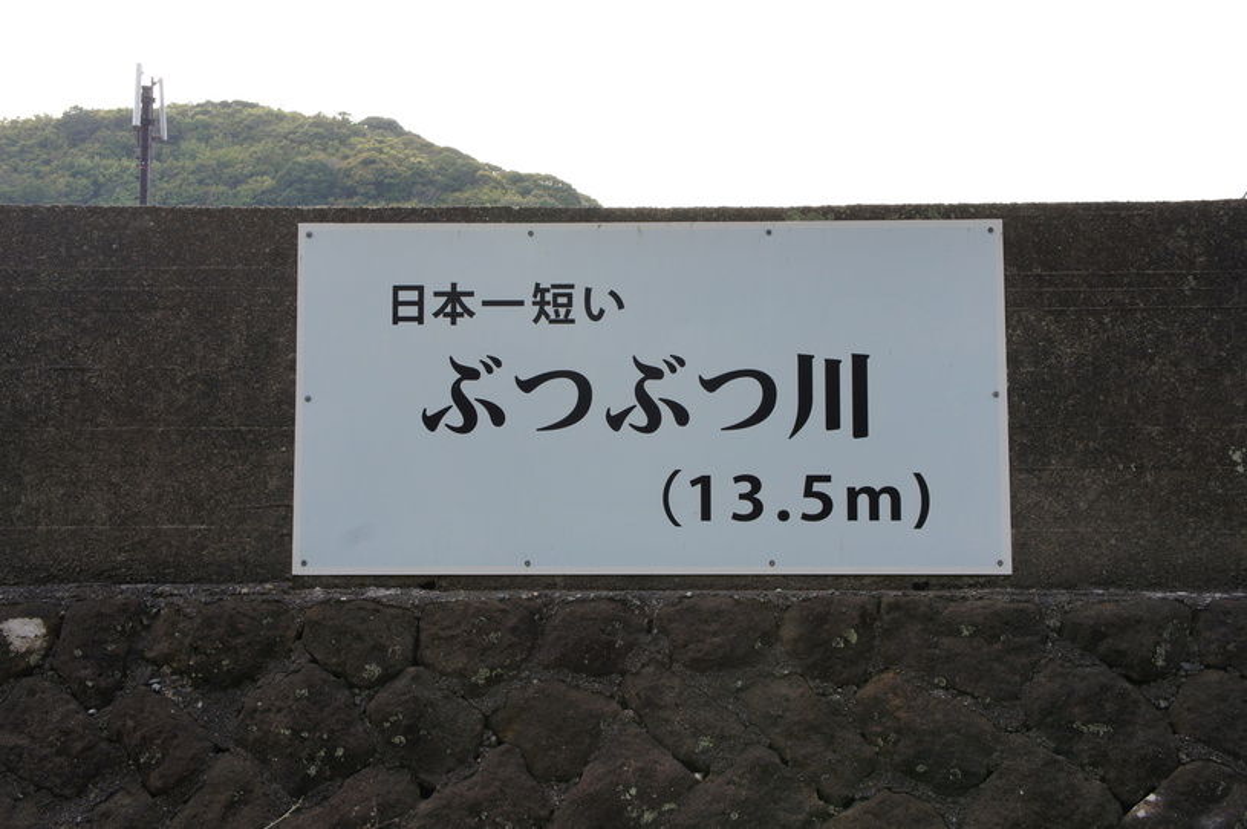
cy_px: 414
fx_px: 1454
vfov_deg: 31.8
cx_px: 624
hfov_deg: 46.4
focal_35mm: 42
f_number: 9
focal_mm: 28
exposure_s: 1/60
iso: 200
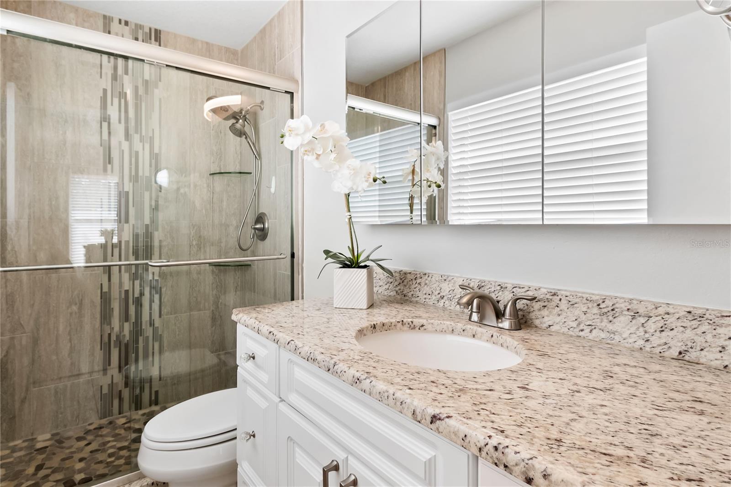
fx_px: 345
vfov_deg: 70.4
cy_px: 244
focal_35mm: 17
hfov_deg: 93.3
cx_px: 366
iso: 100
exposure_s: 1/5
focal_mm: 11.5
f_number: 9
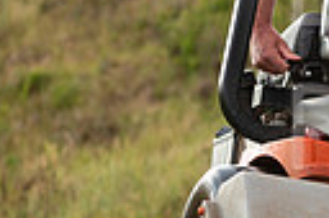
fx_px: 4125
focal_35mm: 452
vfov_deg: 3.0
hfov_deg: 4.5
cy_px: 8
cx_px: 625
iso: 100
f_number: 4.5
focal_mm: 100
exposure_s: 1/320
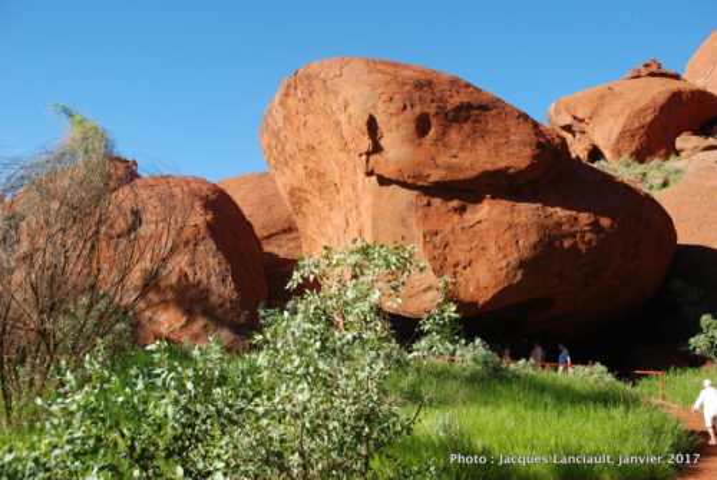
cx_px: 358
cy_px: 240
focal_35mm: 33
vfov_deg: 40.1
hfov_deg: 57.2
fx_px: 658
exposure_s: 1/160
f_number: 6.3
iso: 100
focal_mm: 22
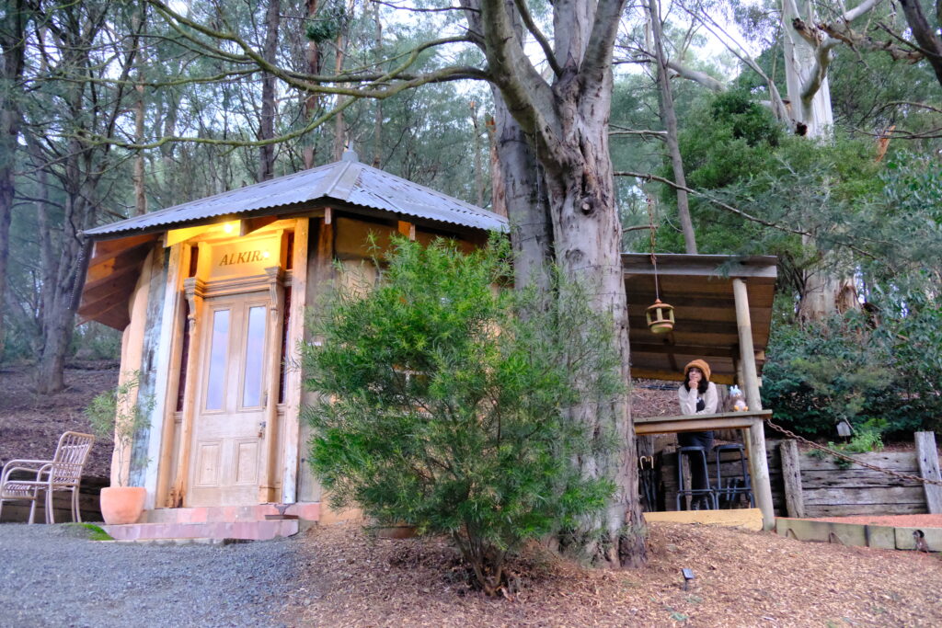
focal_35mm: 30
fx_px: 785
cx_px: 471
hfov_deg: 61.9
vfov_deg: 43.6
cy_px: 314
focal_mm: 20.1
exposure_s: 1/180
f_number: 3.6
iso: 12800
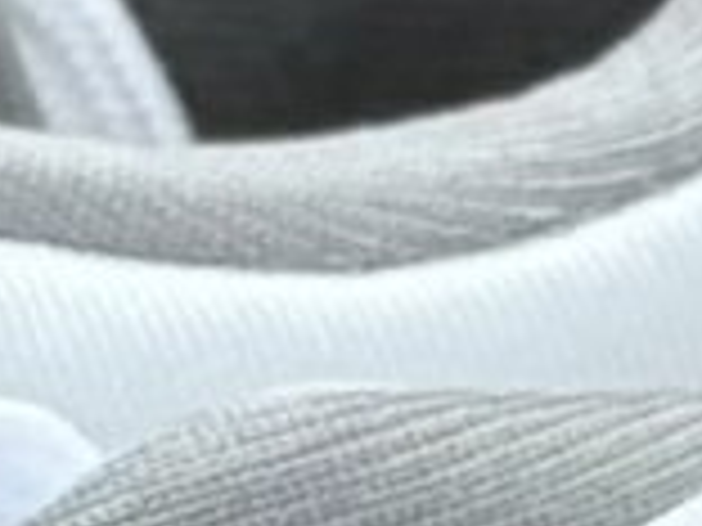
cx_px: 241
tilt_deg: -23.1
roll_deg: +0.2
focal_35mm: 328
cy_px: 674
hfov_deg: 6.0
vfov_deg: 4.5
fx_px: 6652
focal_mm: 6.76
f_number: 1.78
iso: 64
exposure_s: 1/719
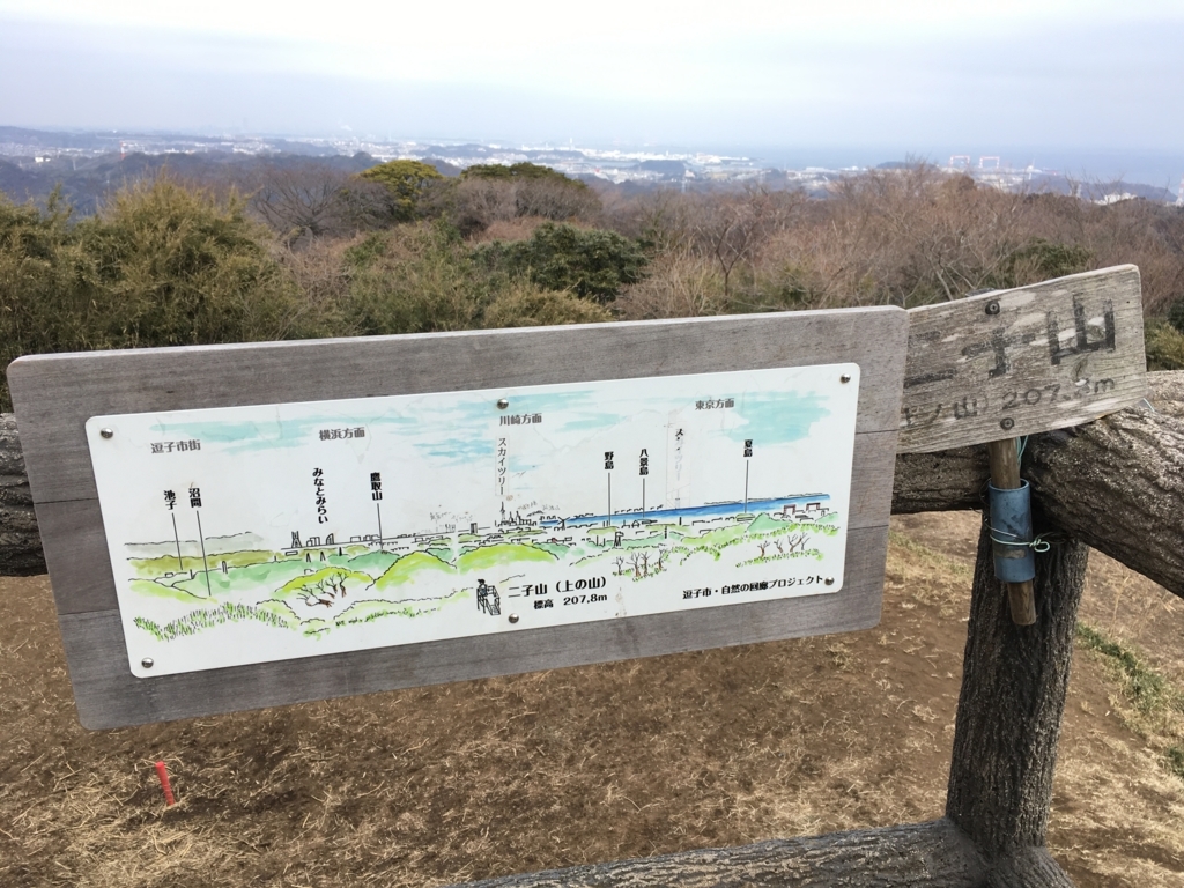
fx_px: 992
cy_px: 444
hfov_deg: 61.7
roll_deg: -0.8
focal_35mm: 29
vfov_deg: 48.2
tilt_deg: -17.4
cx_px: 592
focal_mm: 4.15
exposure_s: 1/463
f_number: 2.2
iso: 25
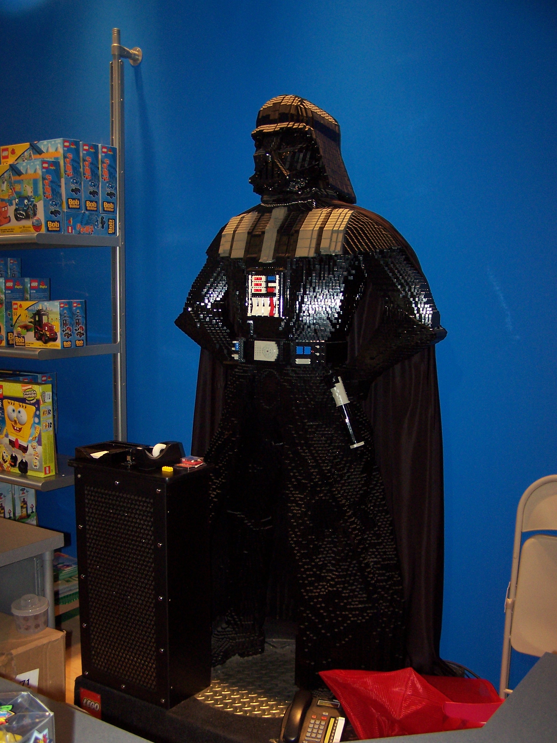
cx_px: 278
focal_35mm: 38
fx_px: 815
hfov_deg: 37.7
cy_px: 372
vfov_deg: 49.0
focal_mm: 6.3
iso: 140
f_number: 2.8
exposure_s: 1/60
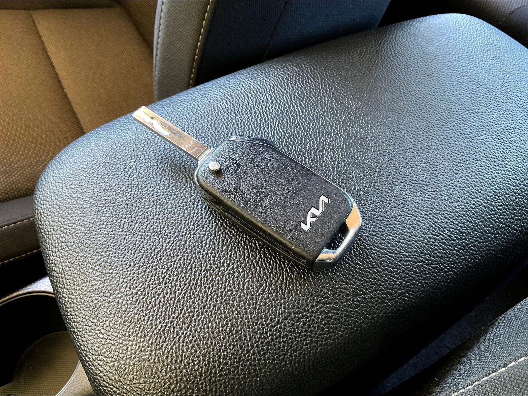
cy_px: 198
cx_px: 264
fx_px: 442
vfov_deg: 48.2
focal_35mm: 29
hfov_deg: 61.7
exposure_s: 1/60
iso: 200
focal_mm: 3
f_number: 1.8
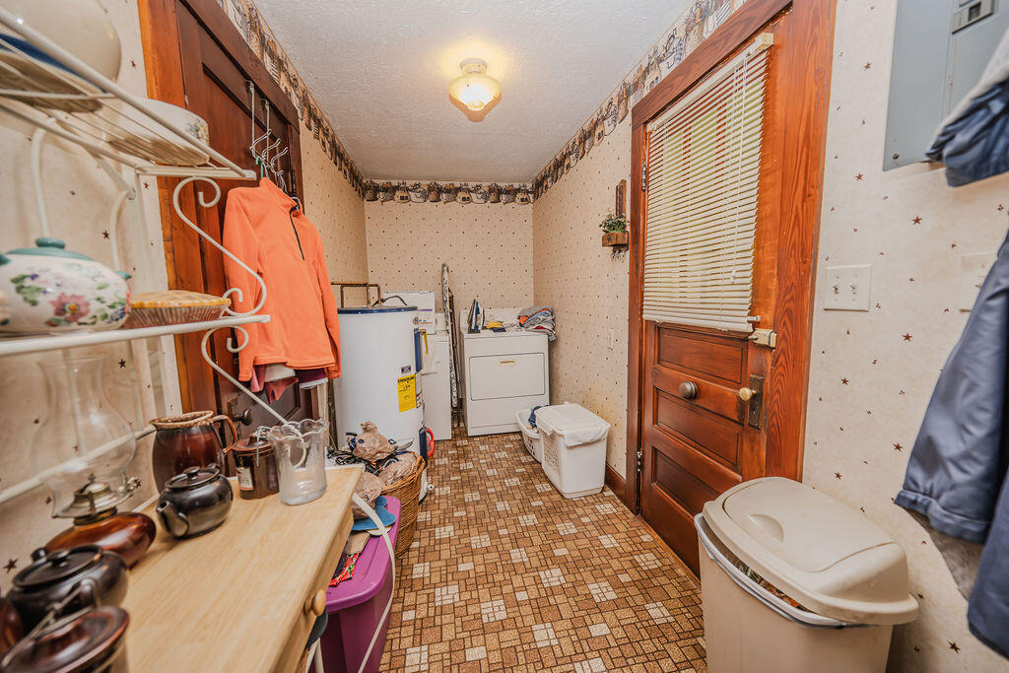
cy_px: 336
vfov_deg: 81.2
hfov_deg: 104.2
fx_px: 392
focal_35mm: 14
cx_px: 504
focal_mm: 14
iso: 2000
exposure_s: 1/200
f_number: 4
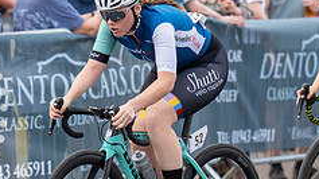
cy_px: 41
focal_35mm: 513
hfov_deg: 4.2
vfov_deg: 2.4
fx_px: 4337
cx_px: 90
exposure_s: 1/1000
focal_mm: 200
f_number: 3.2
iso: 500
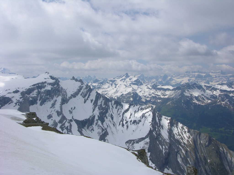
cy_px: 88
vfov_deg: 40.7
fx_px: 237
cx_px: 117
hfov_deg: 52.6
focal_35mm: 35
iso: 50
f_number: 8
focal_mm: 8.9
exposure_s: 1/366
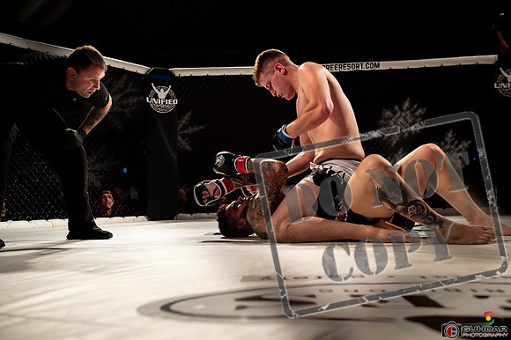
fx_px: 638
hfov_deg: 43.6
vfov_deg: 29.8
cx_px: 256
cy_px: 170
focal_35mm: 45
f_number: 4.5
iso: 1600
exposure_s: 1/500
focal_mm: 45
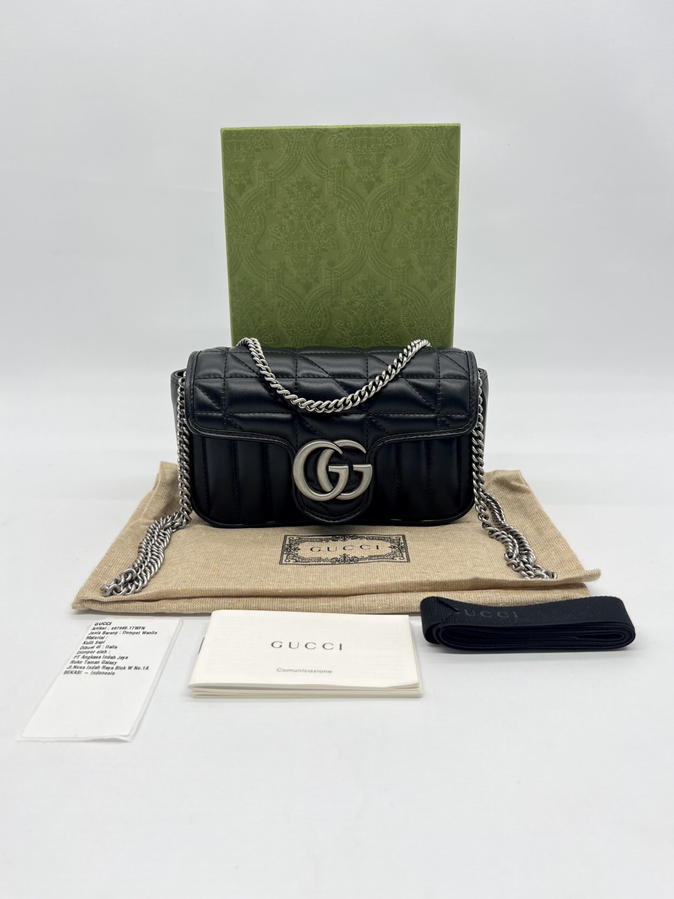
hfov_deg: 53.1
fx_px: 675
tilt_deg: -17.7
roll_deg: +0.2
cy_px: 450
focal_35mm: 26
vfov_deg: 67.3
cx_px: 337
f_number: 1.5
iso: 32
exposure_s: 1/124
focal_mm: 5.7
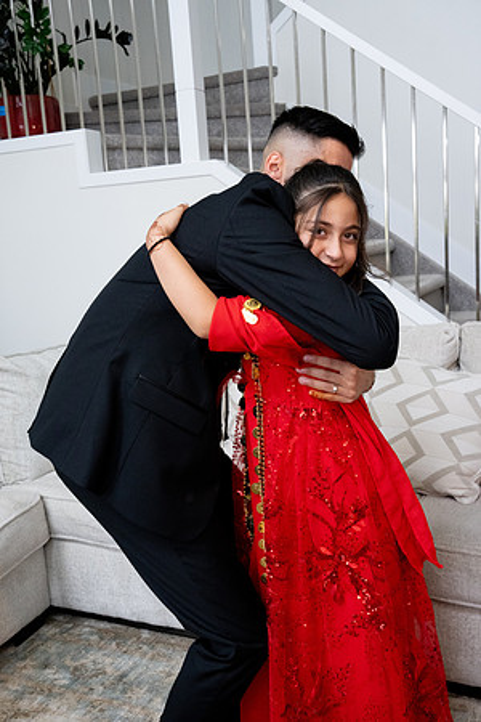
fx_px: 741
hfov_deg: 35.9
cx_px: 240
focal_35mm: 37
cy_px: 361
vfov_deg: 51.9
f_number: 9
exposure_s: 1/160
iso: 6400
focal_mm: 37
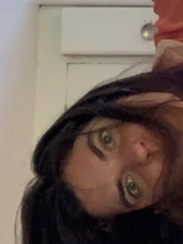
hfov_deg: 9.0
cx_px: 245
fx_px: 1144
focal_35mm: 162
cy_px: -94
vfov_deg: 11.8
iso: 80
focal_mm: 2.87
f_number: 2.2
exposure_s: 1/60
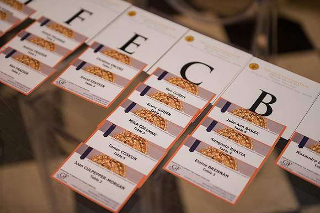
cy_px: 107
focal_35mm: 57
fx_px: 507
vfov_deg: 23.7
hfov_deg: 35.0
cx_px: 160
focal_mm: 56
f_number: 3.2
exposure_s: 1/200
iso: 1000
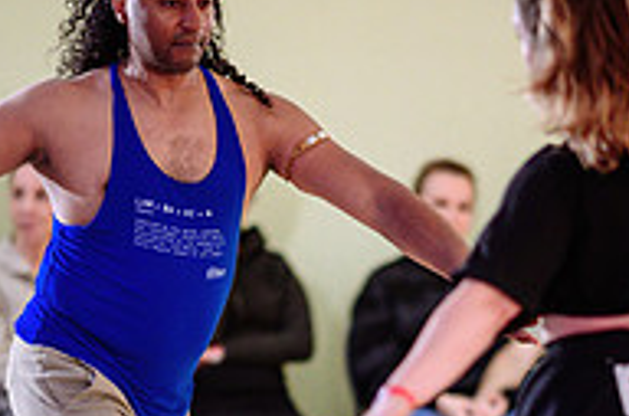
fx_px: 5542
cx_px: 390
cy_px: 465
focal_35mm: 318
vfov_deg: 4.3
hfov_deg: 6.5
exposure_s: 1/400
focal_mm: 105
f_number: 1.4
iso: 1000
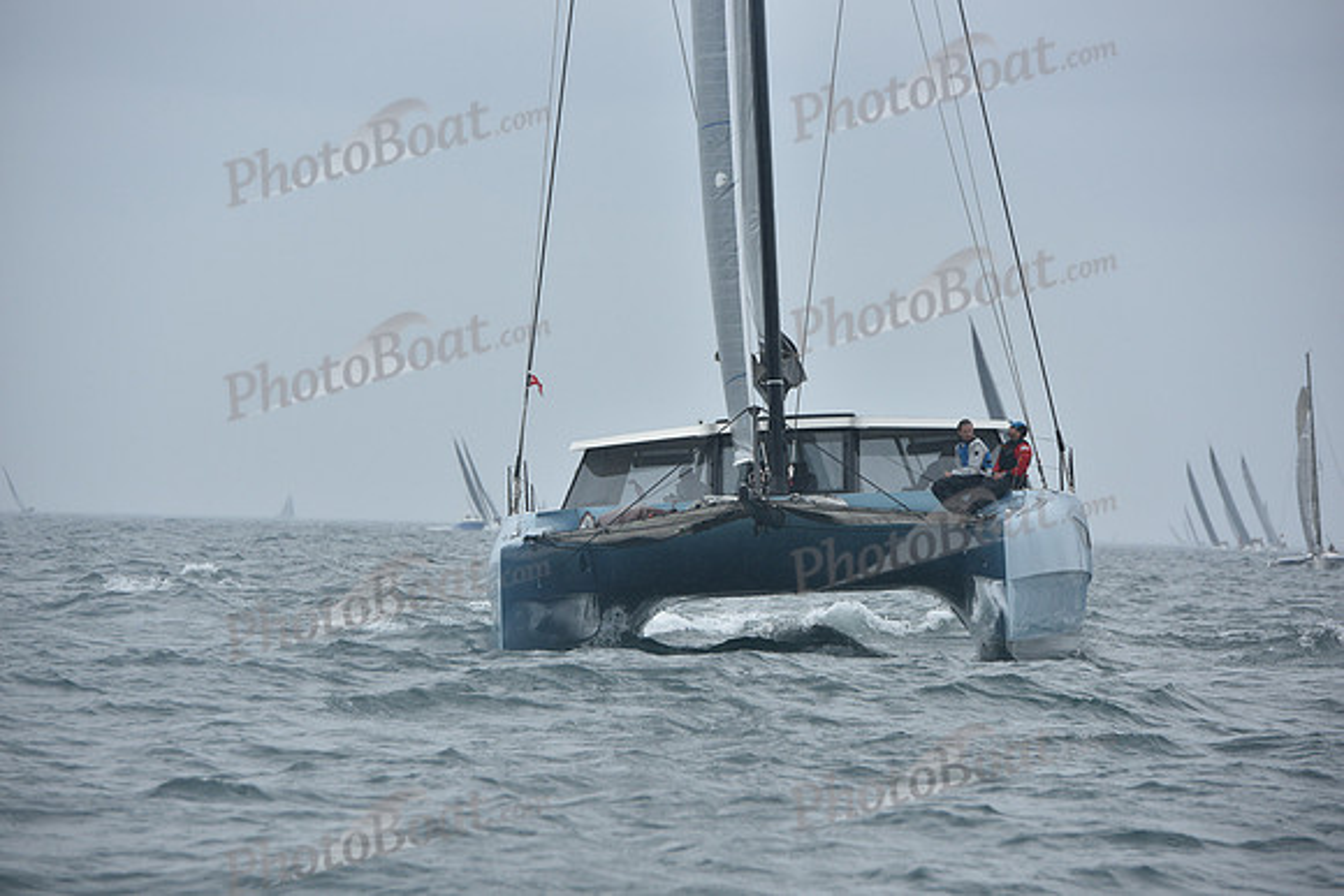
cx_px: 672
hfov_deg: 10.3
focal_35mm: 200
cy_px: 448
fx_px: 7468
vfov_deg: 6.9
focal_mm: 200
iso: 320
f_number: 6.3
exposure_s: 1/1000
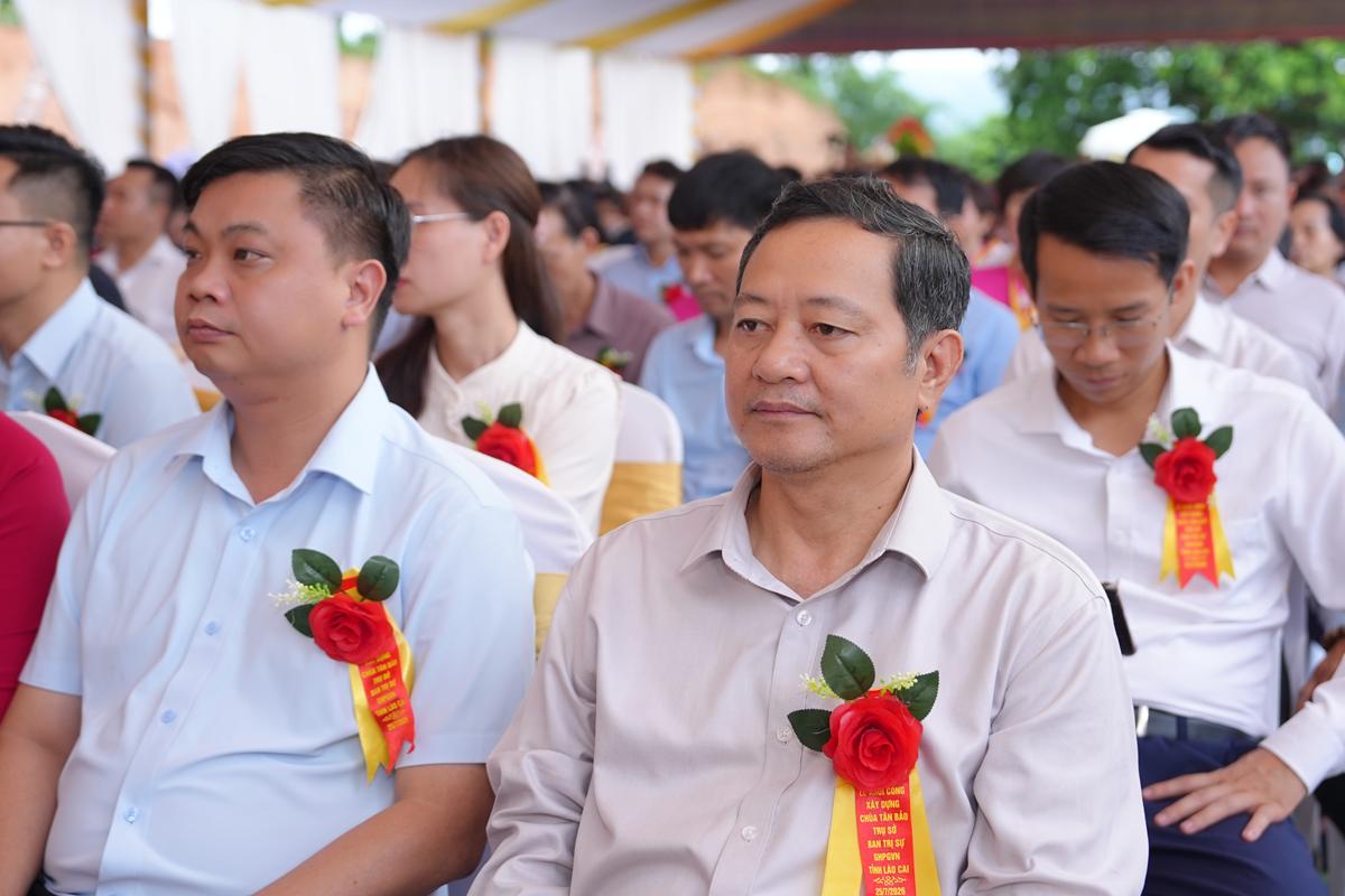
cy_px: 448
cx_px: 672
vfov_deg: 24.6
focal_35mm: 55
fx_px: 2055
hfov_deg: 36.2
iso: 320
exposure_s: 1/160
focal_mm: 37
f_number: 2.8
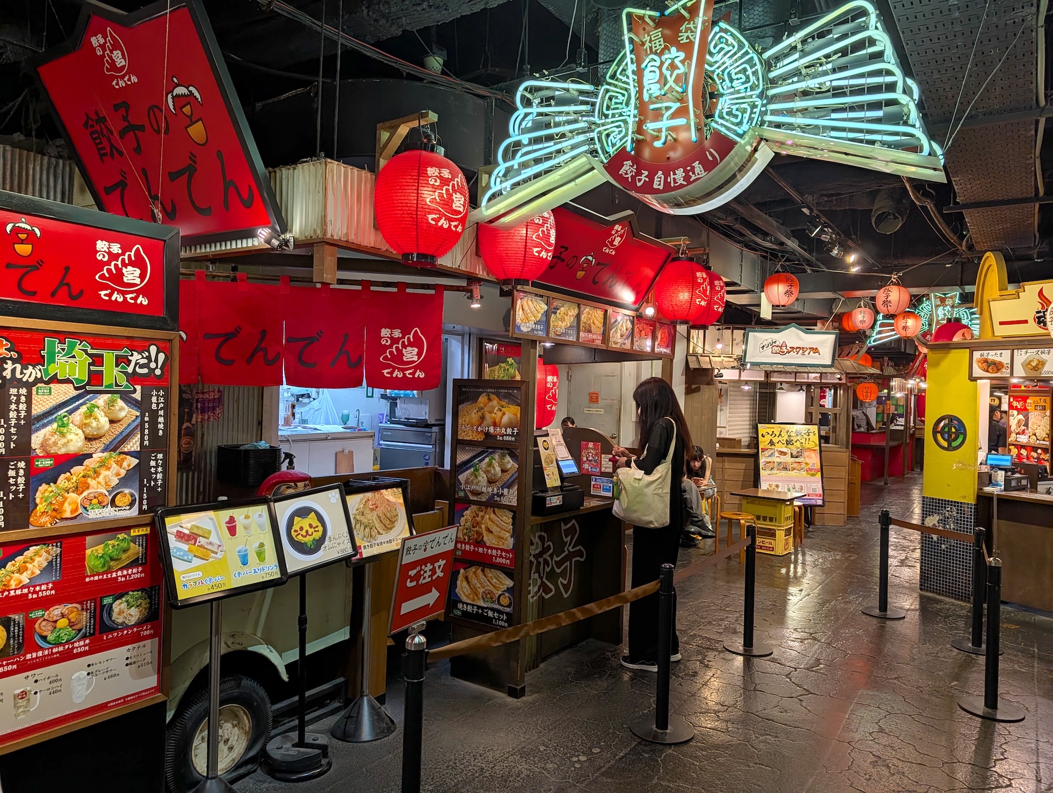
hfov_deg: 71.5
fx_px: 731
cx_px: 526
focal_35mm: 24
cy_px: 396
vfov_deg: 56.9
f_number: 1.68
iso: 18
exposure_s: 1/254
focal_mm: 6.9
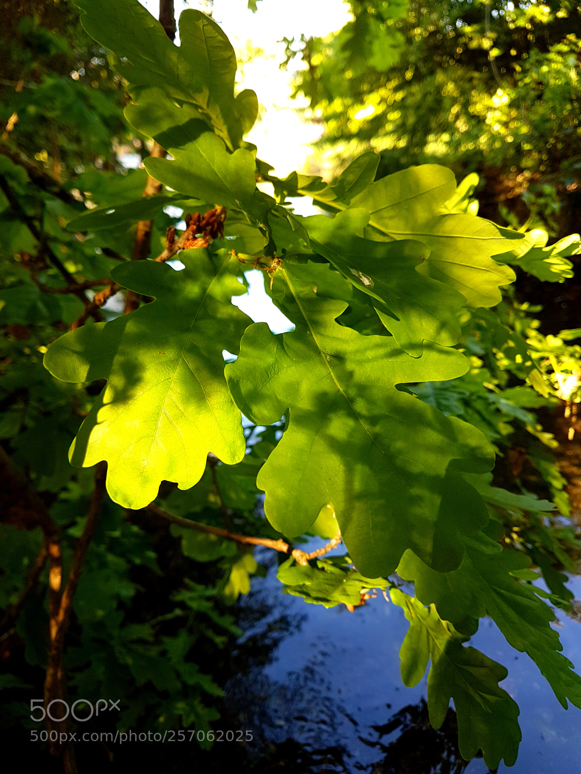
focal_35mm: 26
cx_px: 290
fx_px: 582
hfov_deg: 53.1
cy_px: 387
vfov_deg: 67.3
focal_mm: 4.2
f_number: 1.7
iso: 50
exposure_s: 1/100
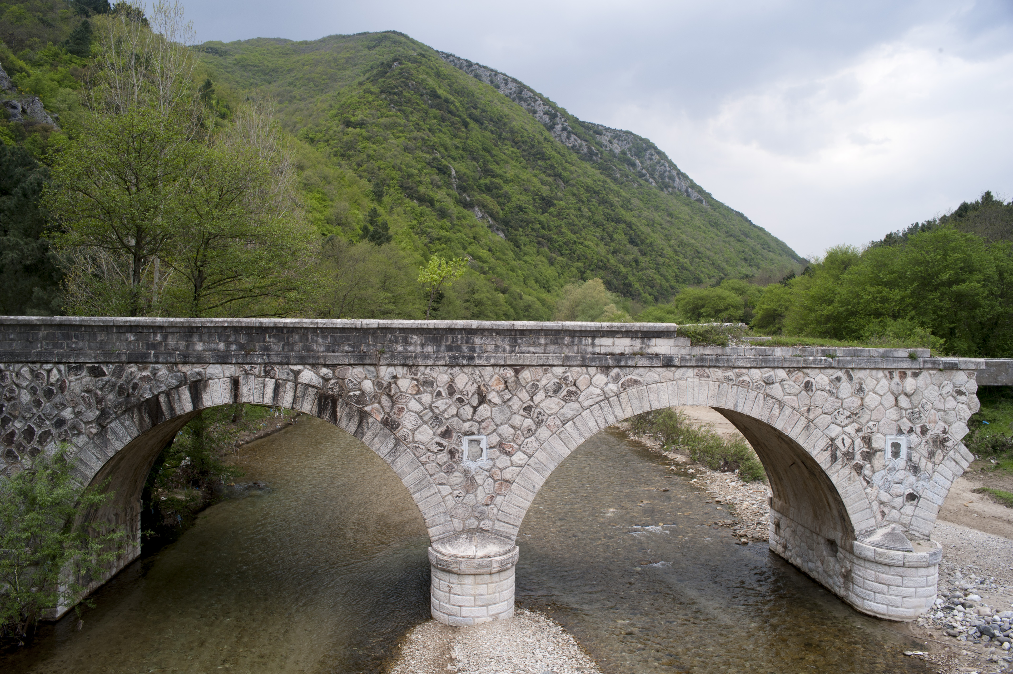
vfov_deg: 46.3
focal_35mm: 28
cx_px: 506
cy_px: 337
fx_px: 787
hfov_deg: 65.5
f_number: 2.8
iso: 200
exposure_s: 1/50
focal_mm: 28
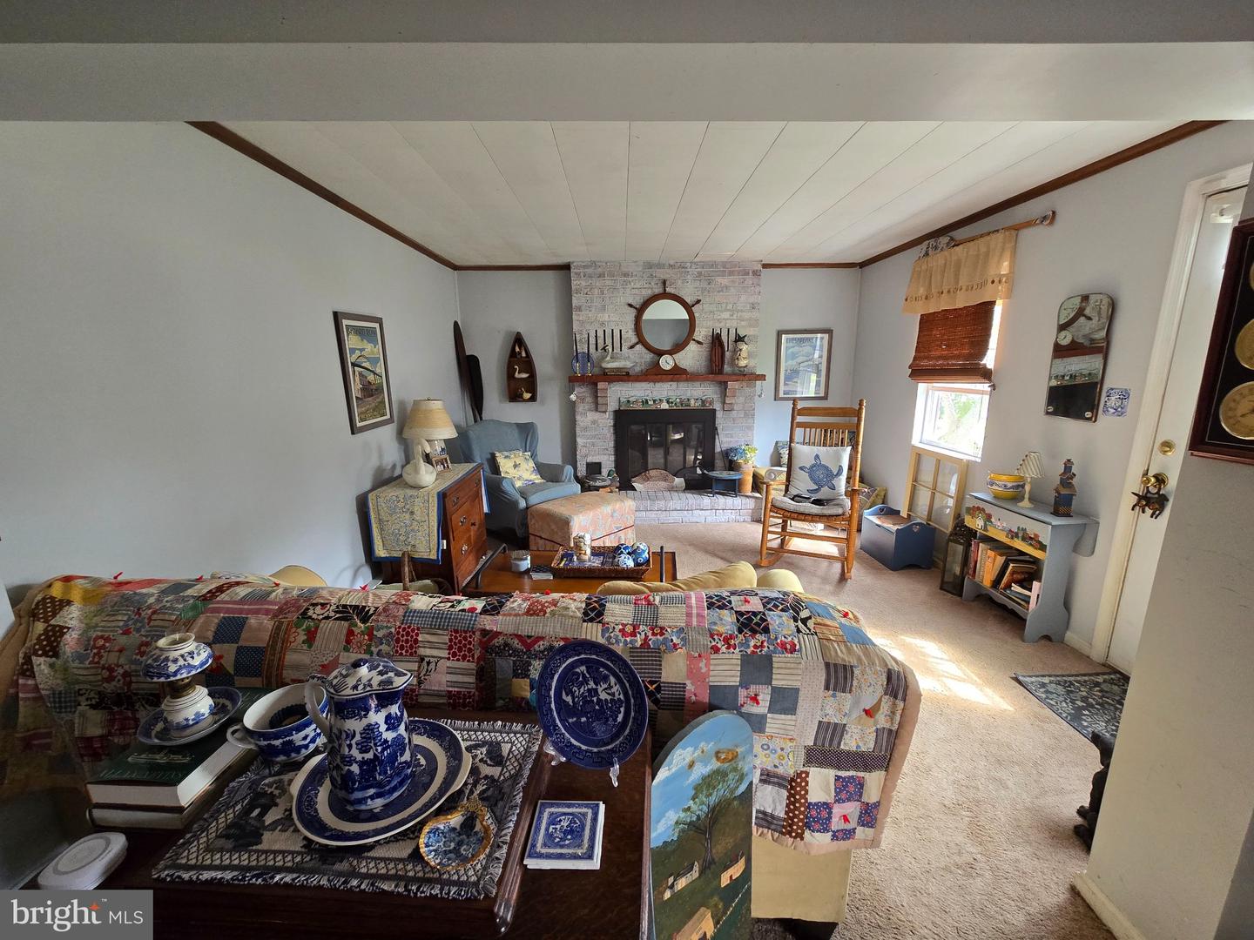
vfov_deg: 89.9
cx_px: 627
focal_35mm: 13
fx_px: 471
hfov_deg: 106.2
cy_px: 470
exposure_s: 1/60
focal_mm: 2.2
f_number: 2.2
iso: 200
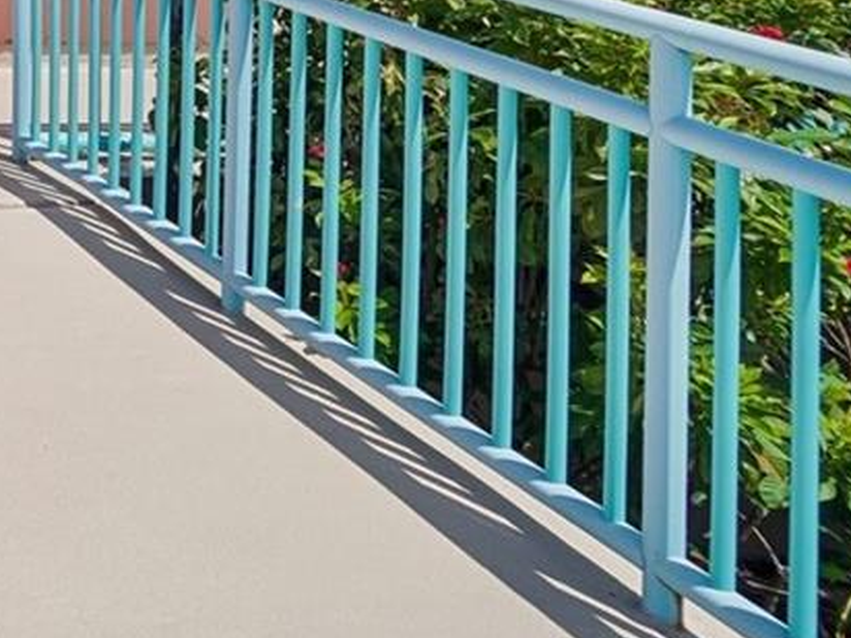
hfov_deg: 21.8
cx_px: -673
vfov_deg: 22.7
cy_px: -240
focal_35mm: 56
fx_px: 1377
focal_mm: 10
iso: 100
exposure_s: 1/350
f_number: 8
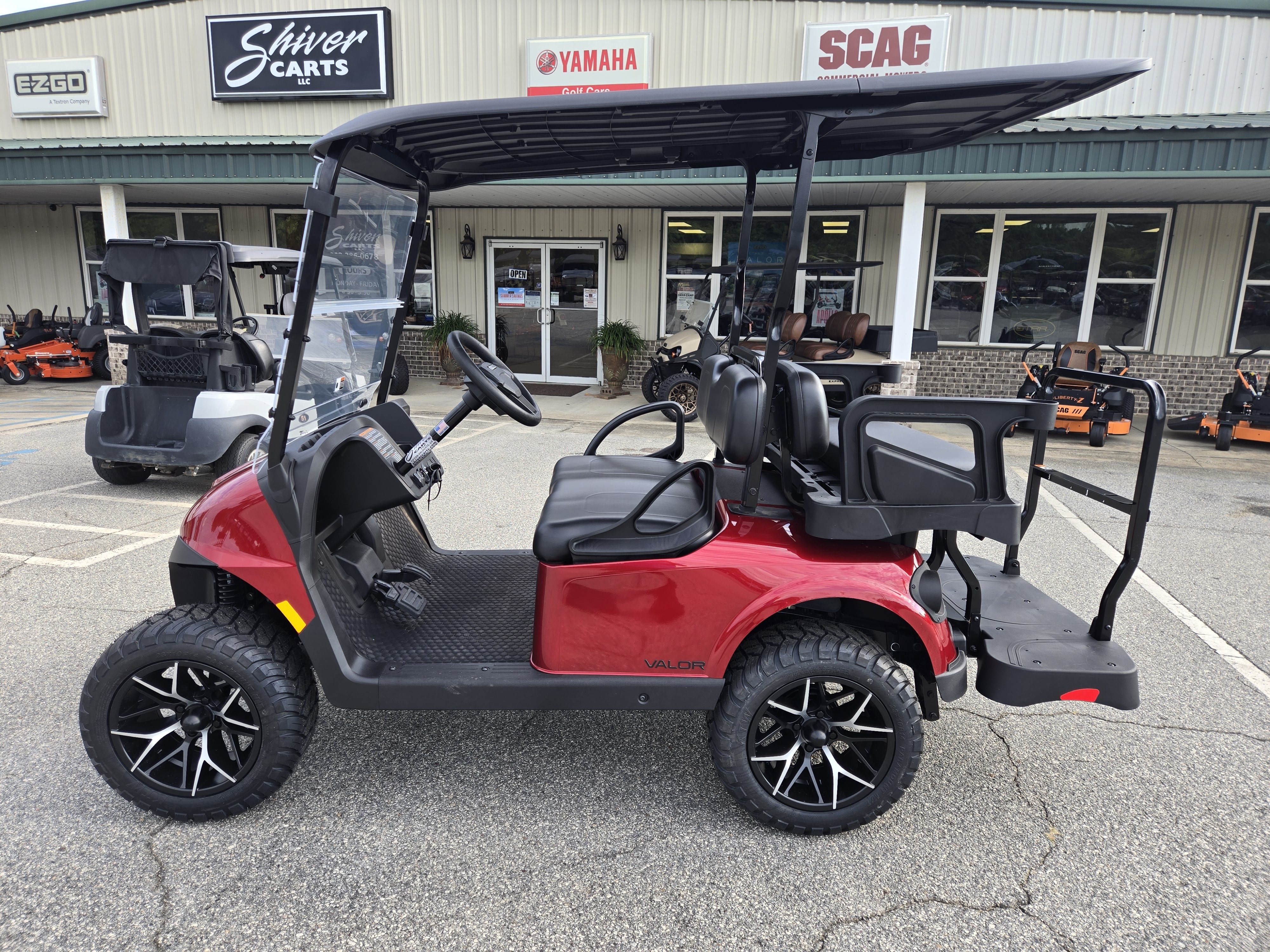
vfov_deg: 58.9
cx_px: 635
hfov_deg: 73.9
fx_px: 844
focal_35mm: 23
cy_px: 476
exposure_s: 1/266
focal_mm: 5.4
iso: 25
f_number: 1.8
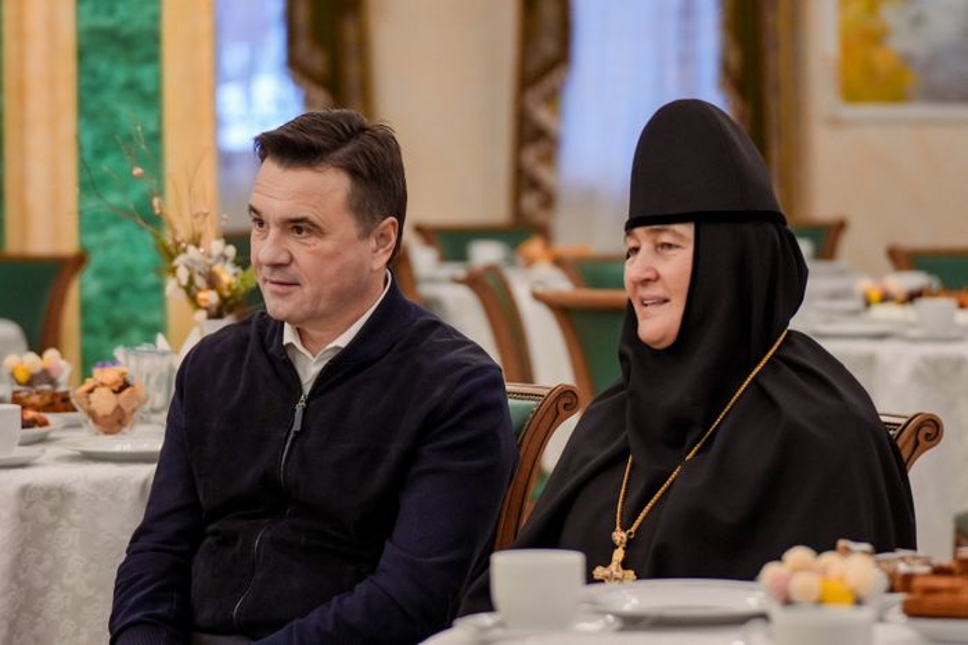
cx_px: 484
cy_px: 322
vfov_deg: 9.5
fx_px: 3899
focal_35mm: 145
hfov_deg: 14.2
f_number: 2.8
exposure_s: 1/320
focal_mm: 97
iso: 1250
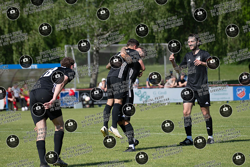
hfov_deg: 9.3
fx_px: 1544
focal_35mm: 222
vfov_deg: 6.2
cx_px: 126
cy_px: 83
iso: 360
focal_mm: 220
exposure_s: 1/1600
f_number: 5.6
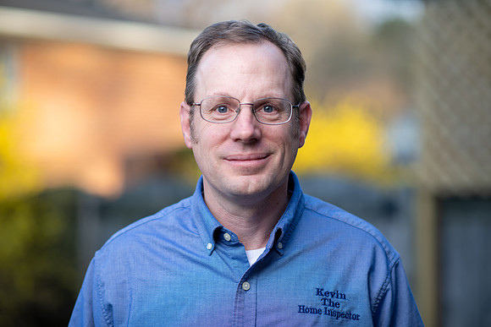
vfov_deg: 16.1
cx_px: 246
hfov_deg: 23.9
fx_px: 1160
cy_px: 164
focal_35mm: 85
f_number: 2.2
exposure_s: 1/200
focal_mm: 85
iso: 64
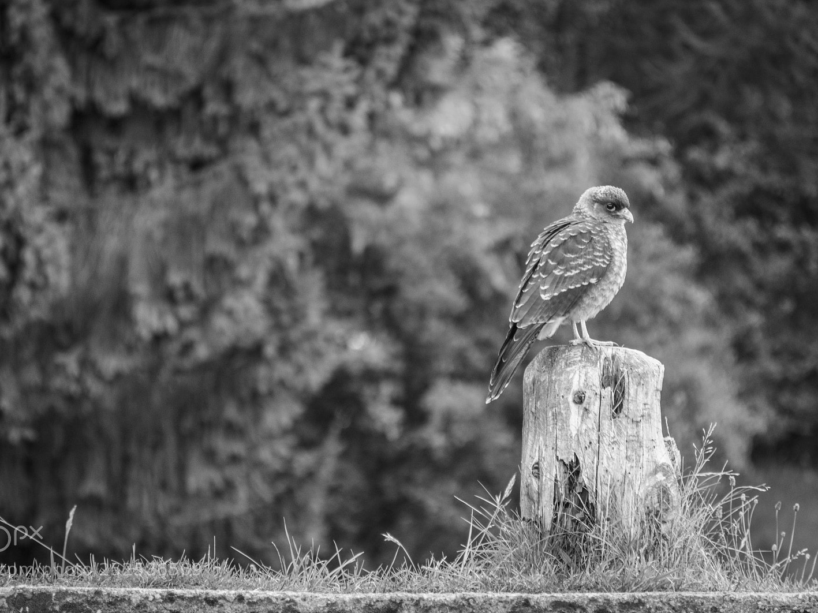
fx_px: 5386
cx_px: 361
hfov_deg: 8.7
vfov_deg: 6.5
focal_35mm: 228
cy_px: 307
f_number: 5.6
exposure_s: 1/60
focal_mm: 140
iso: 1000
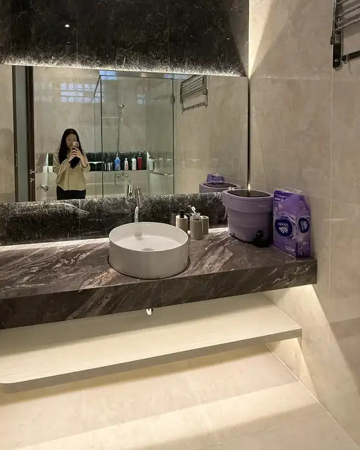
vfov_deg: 80.6
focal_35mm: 19
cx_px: 128
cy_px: 151
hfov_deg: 69.3
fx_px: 253
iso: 640
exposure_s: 1/50
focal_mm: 2.22
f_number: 2.2
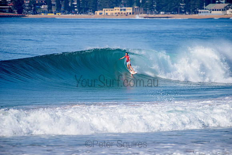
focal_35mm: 500
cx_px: 116
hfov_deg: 4.1
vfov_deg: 2.8
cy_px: 78
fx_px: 3223
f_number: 5.6
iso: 140
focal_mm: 500
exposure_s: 1/1600
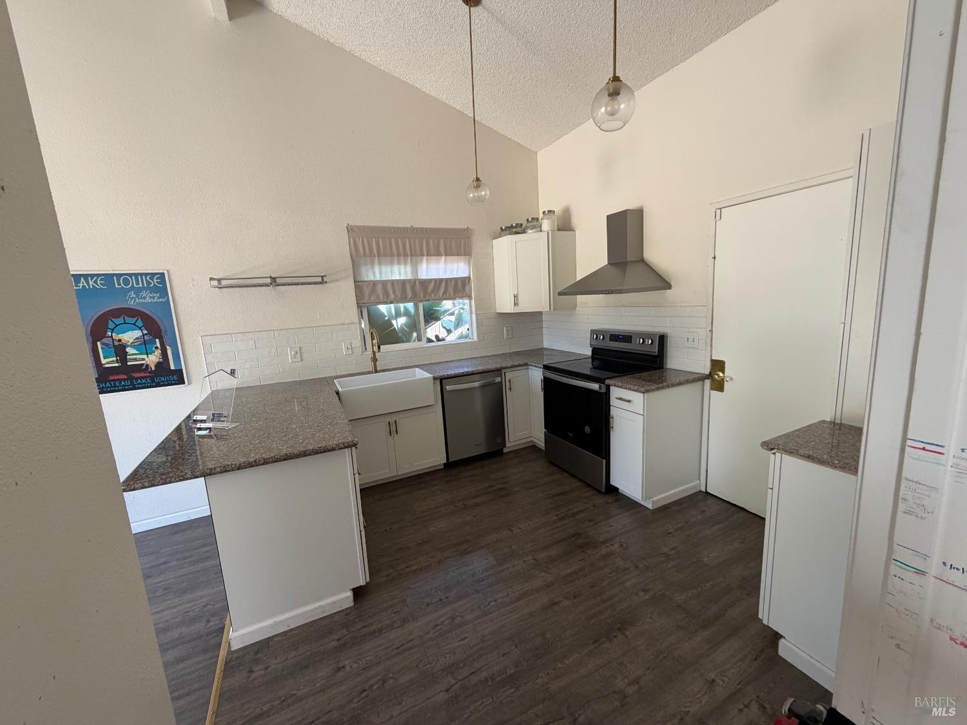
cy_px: 362
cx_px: 484
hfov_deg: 102.1
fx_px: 391
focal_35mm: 14
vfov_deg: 85.7
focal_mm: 2.22
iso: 200
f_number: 2.2
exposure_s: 1/121
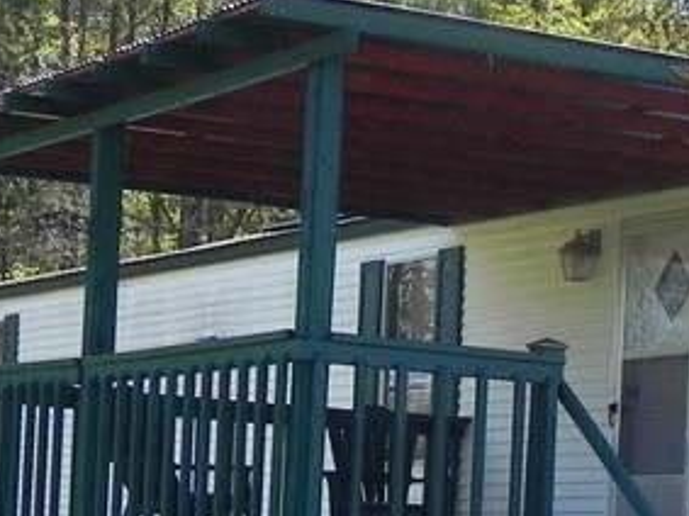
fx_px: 2666
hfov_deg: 14.4
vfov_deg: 10.8
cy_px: 677
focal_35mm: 134
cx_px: 779
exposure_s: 1/224
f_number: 5.6
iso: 160
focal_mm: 6.6
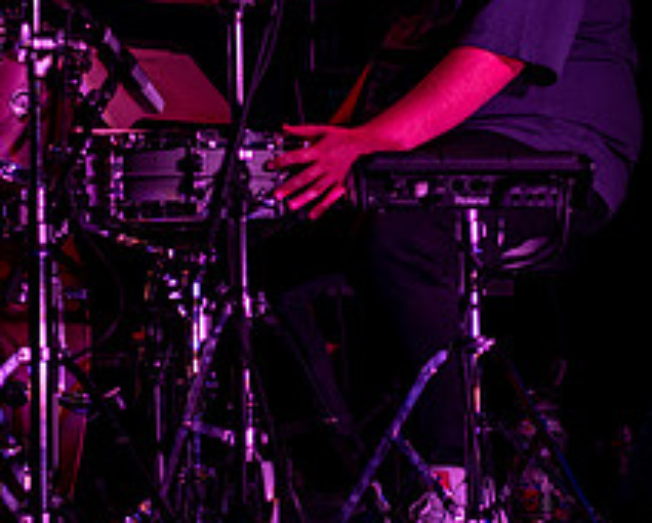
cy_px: 18
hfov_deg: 11.5
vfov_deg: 9.2
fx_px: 3226
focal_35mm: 167
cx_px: 335
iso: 320
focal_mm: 56
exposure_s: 1/640
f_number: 1.6
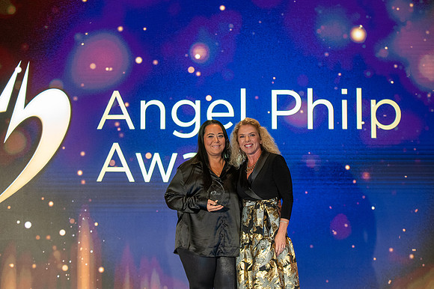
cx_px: 217
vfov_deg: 16.1
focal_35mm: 85
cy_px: 144
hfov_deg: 24.1
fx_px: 1019
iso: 3200
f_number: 2.8
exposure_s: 1/250
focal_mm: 82
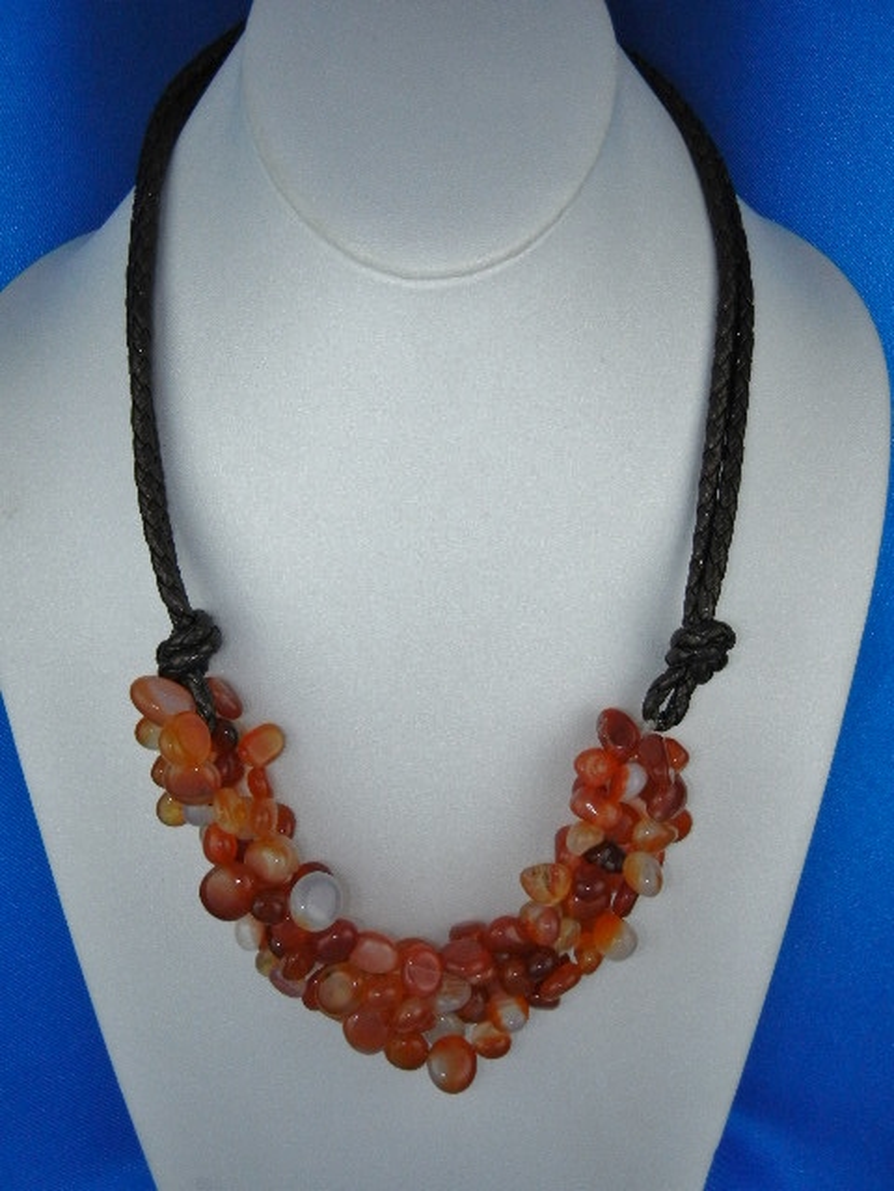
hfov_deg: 41.8
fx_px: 1171
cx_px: 447
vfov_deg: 54.0
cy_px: 596
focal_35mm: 34
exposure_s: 1/30
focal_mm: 6.2
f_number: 7.2
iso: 305
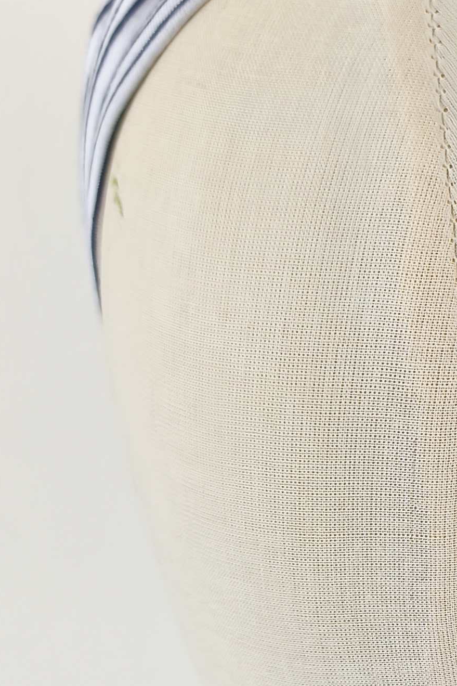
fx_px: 1409
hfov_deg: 17.8
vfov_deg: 26.4
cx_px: 493
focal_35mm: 74
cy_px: 617
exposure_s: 1/40
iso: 50
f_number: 1.65
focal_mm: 6.14
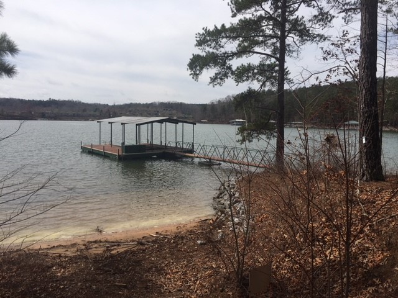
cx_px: 199
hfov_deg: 61.7
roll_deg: -1.0
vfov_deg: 48.2
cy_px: 149
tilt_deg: -4.7
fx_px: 333
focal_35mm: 29
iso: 25
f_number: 2.2
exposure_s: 1/2849
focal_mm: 4.15
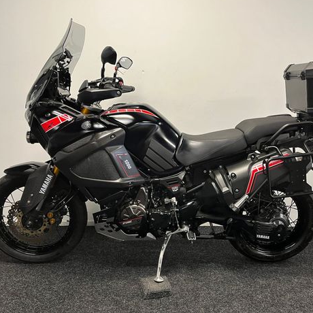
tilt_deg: -8.7
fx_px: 327
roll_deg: +0.6
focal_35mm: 32
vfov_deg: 51.1
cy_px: 154
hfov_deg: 51.0
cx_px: 171
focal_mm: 5.1
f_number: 1.6
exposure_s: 1/50
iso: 100
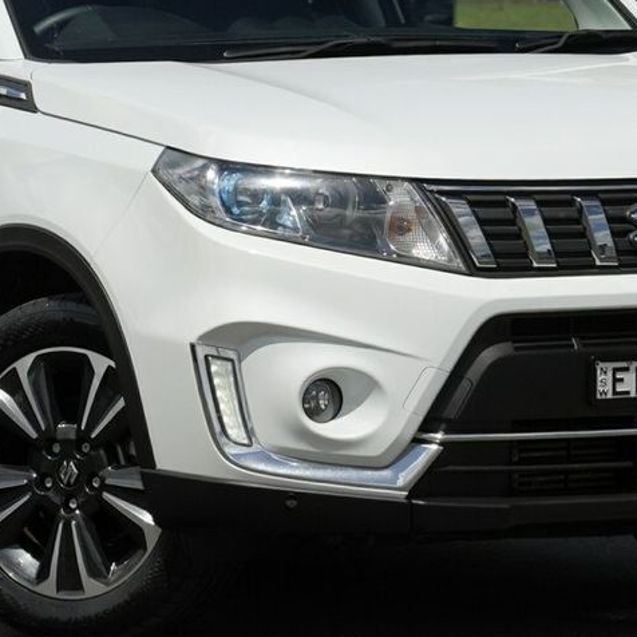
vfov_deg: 7.8
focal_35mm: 225
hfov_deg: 7.8
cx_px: 205
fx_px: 4684
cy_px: 195
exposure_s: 1/3200
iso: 1000
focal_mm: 105
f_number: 7.1
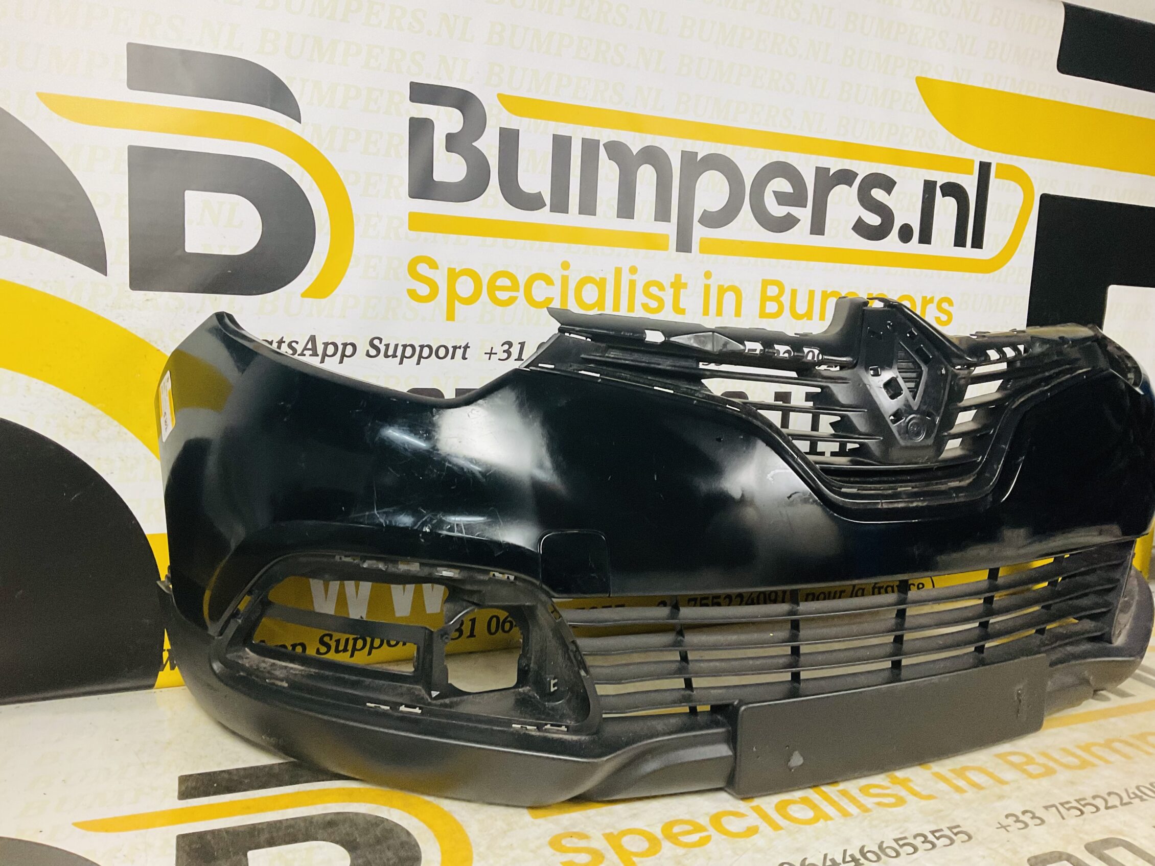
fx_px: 968
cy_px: 433
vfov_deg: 48.2
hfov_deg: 61.7
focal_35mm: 29
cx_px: 578
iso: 100
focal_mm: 3
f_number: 1.8
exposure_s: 1/50
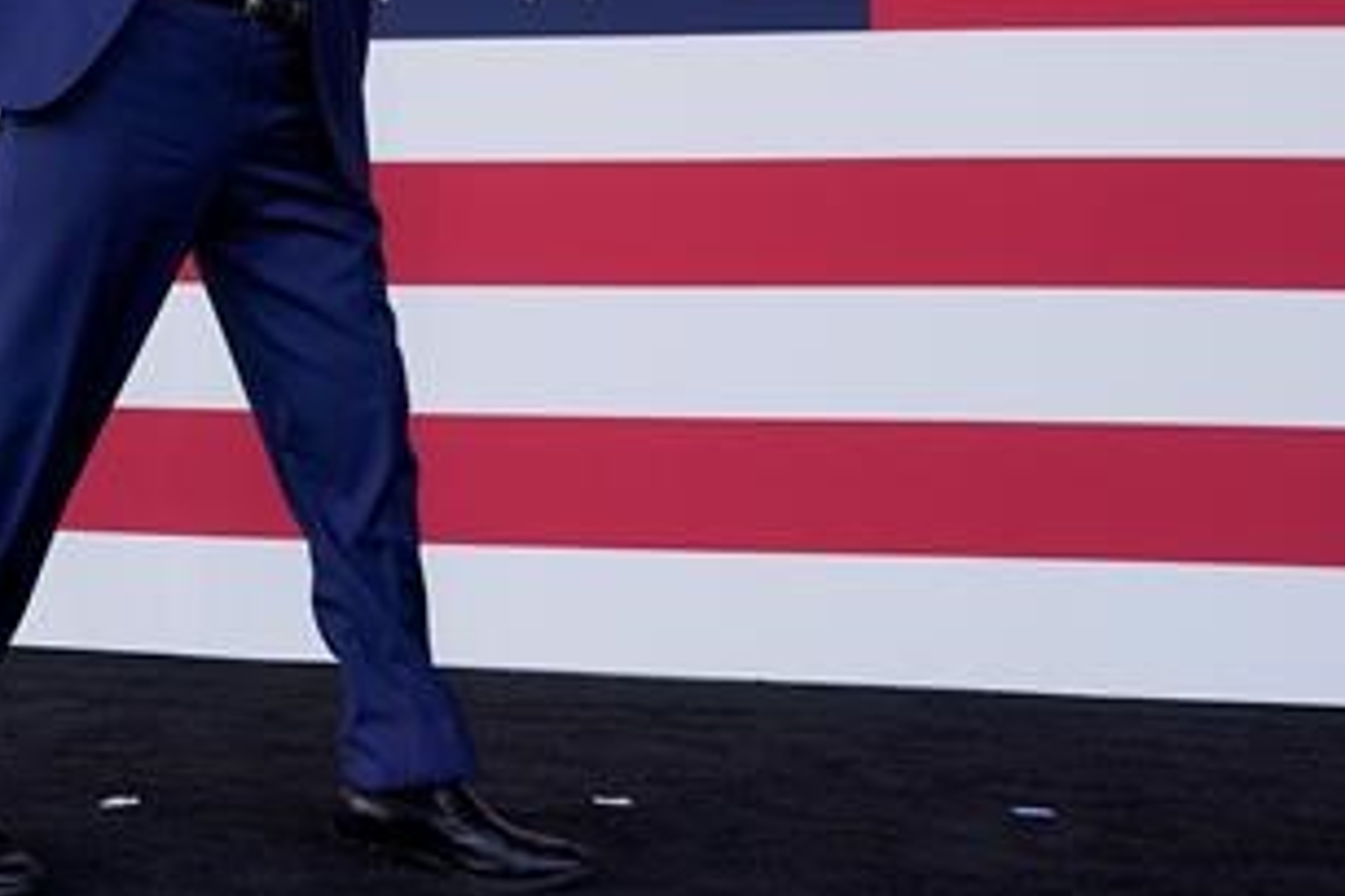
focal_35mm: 51
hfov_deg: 38.0
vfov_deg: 25.2
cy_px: -2
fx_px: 1905
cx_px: 356
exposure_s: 1/800
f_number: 2.8
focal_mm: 24
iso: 500
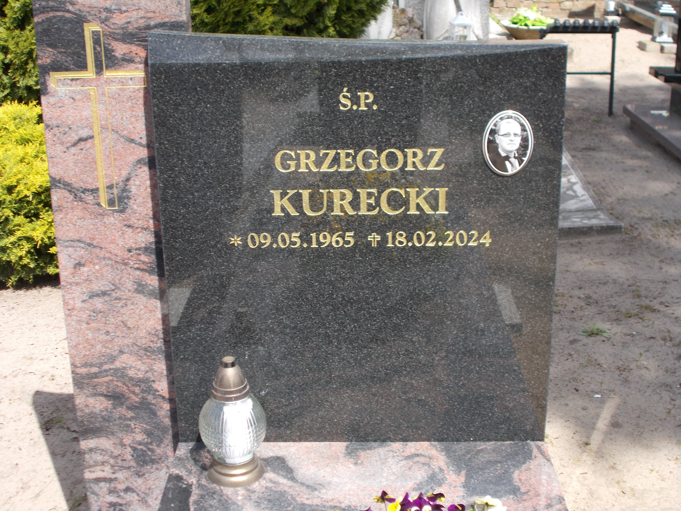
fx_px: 984
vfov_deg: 29.1
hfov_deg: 38.2
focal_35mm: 50
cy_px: 256
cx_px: 340
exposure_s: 1/250
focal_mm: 9
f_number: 4.5
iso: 80
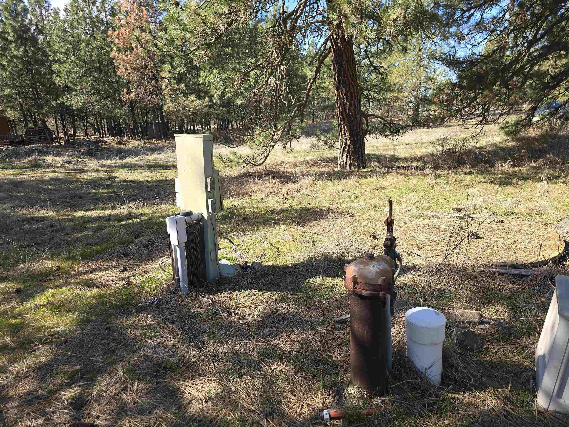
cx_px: 284
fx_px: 378
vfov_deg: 58.9
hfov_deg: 73.9
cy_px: 214
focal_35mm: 23
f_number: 1.7
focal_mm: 6.3
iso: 12
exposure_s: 1/198
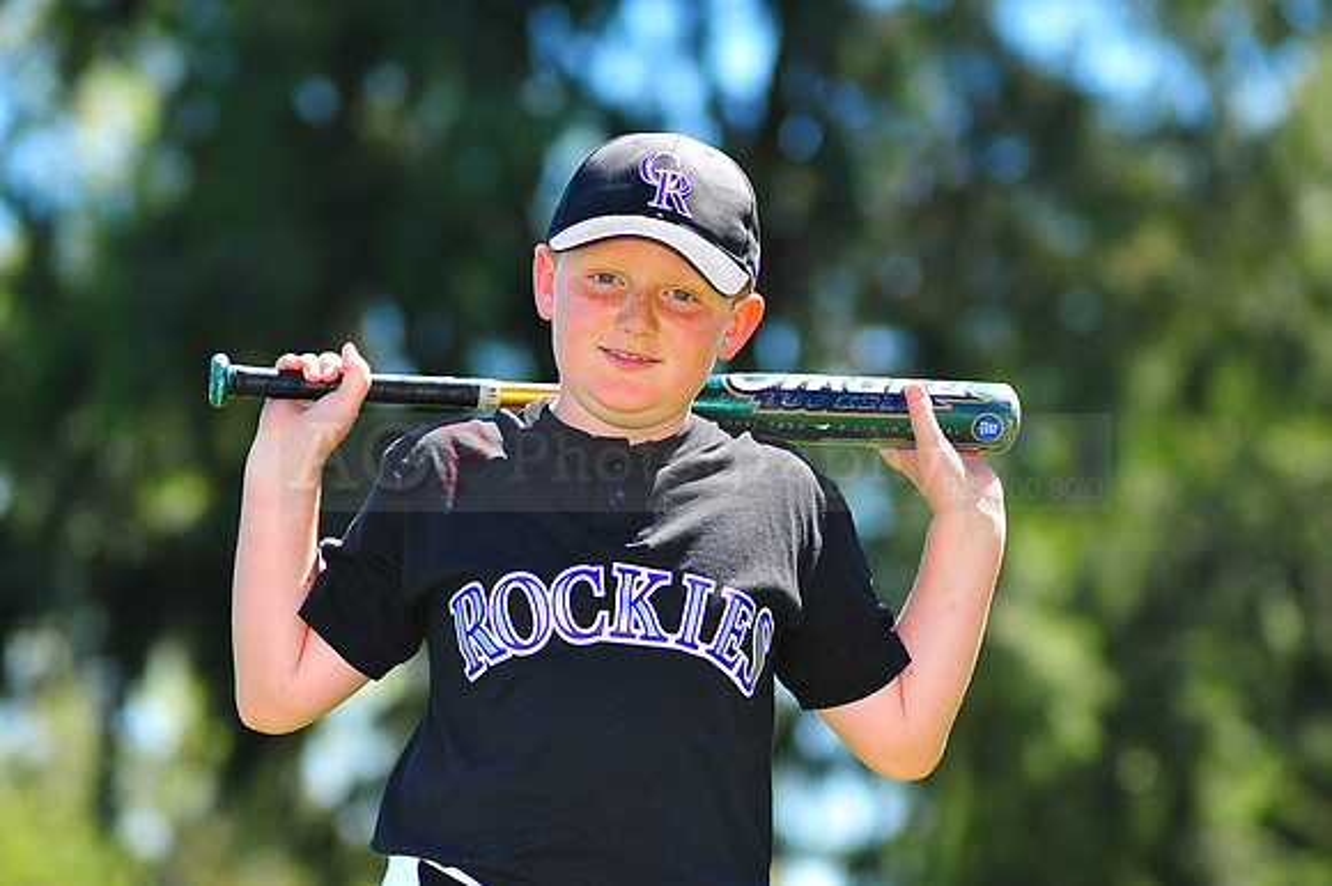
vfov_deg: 7.6
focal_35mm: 180
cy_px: 443
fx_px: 6656
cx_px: 666
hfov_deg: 11.4
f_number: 5
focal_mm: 180
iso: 200
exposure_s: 1/400
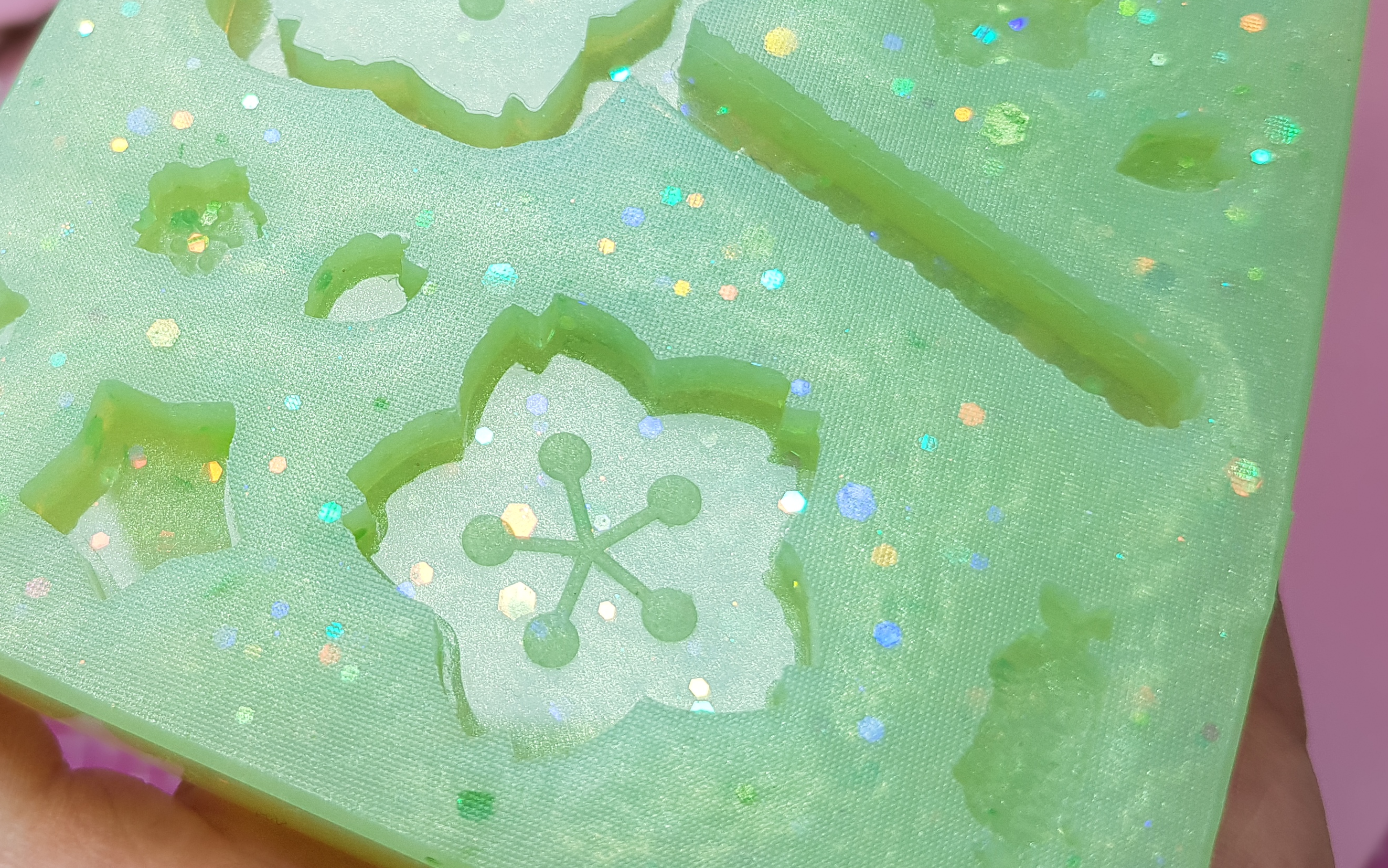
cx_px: 424
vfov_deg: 30.3
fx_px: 1589
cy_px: 270
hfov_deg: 46.2
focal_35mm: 42
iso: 40
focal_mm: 4.2
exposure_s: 1/147
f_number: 1.7
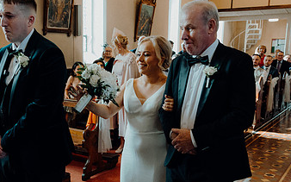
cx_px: 104
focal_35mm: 42
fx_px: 333
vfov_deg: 30.3
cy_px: 120
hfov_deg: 46.7
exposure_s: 1/200
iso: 2000
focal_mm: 24
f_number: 3.5
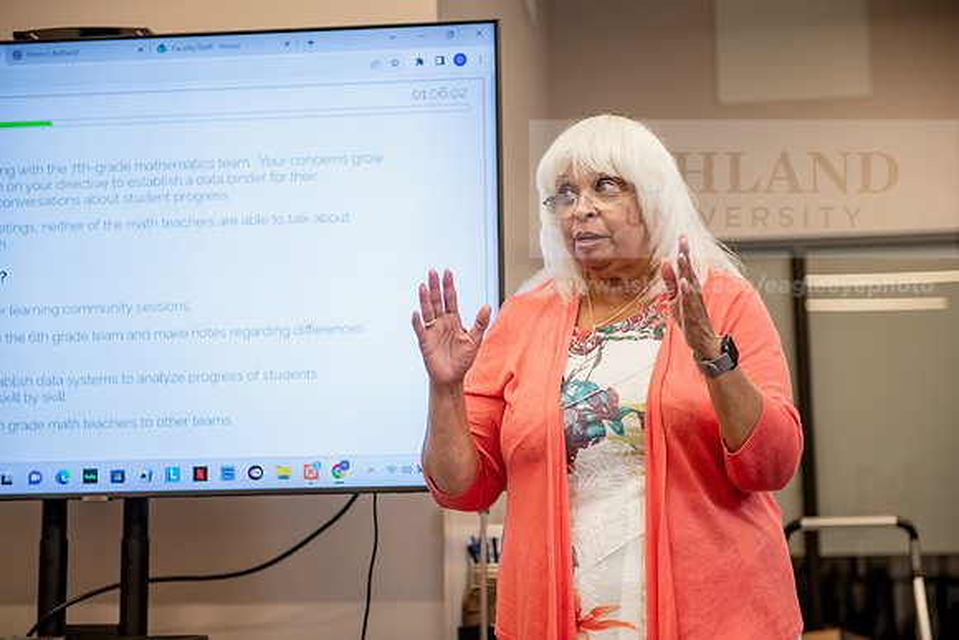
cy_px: 320
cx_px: 480
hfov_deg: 28.8
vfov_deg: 19.5
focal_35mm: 70
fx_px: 1865
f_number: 2.8
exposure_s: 1/200
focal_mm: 70
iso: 1250
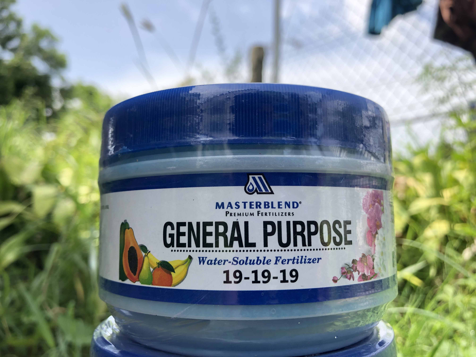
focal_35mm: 28
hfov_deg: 63.4
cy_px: 178
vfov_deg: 49.7
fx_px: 385
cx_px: 238
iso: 20
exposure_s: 1/457
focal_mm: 3.99
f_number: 1.8
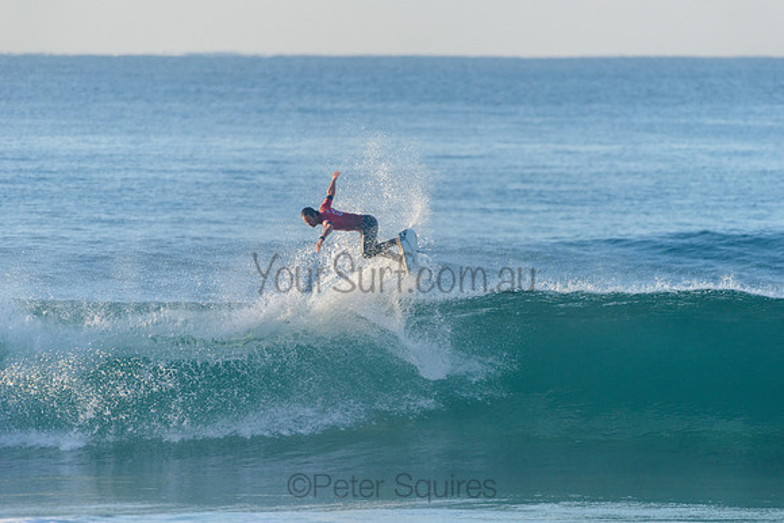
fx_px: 10893
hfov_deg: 4.1
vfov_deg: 2.8
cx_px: 392
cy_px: 262
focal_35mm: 500
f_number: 5.6
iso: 450
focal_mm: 500
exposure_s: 1/2000
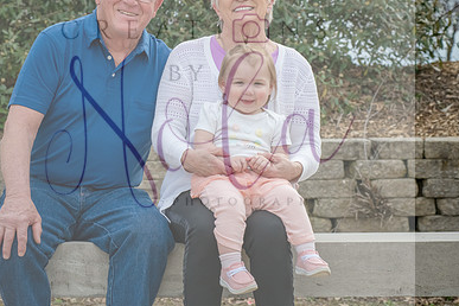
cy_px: 97
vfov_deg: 10.6
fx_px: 1645
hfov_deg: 15.9
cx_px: 200
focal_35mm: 129
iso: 400
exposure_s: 1/640
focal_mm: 86
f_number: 9
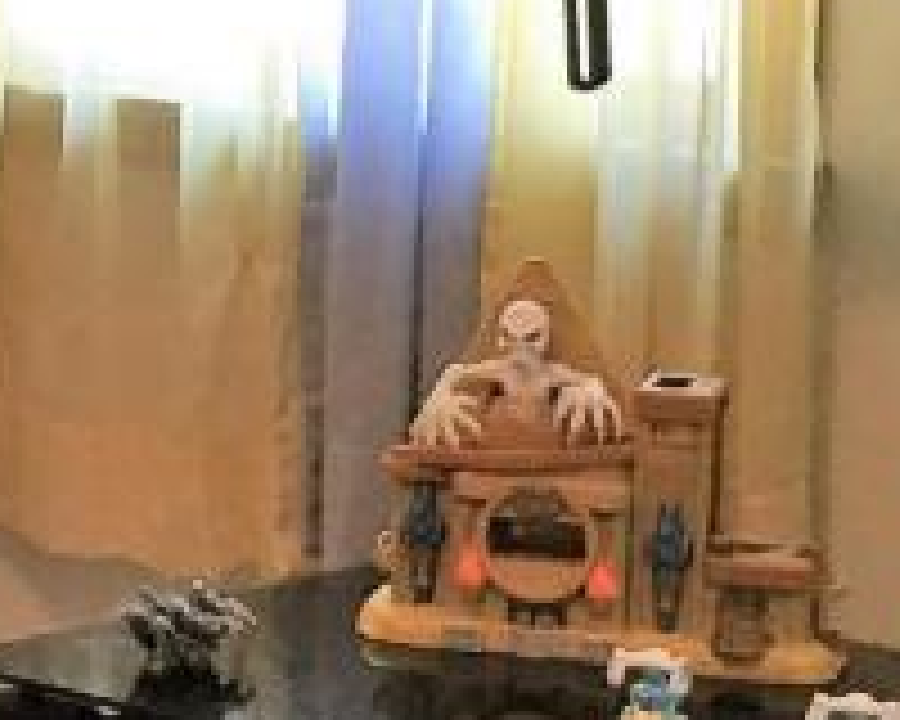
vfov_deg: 10.6
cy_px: 169
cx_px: 83
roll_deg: -1.0
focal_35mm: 145
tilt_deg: -6.2
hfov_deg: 13.2
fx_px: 3862
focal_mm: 4.15
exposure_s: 1/15
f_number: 2.2
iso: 40
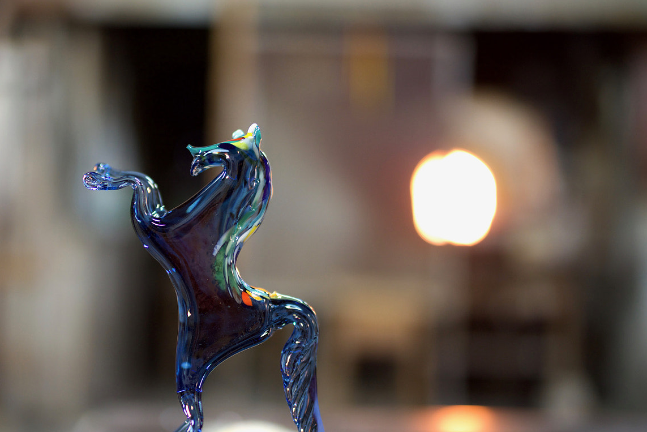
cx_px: 214
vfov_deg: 27.5
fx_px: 881
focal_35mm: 49
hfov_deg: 39.8
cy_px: 224
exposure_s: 1/60
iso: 400
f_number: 1.4
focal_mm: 35
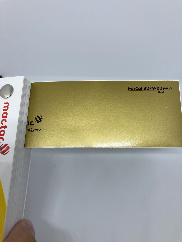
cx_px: 91
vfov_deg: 63.4
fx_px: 196
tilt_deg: -46.2
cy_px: 121
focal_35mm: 28
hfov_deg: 49.7
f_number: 1.8
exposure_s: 1/296
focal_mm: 3.99
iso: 20
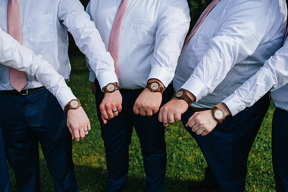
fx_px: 312
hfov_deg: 49.6
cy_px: 96
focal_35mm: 39
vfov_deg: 34.3
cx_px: 154
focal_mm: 35
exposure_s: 1/1000
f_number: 3.2
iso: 125
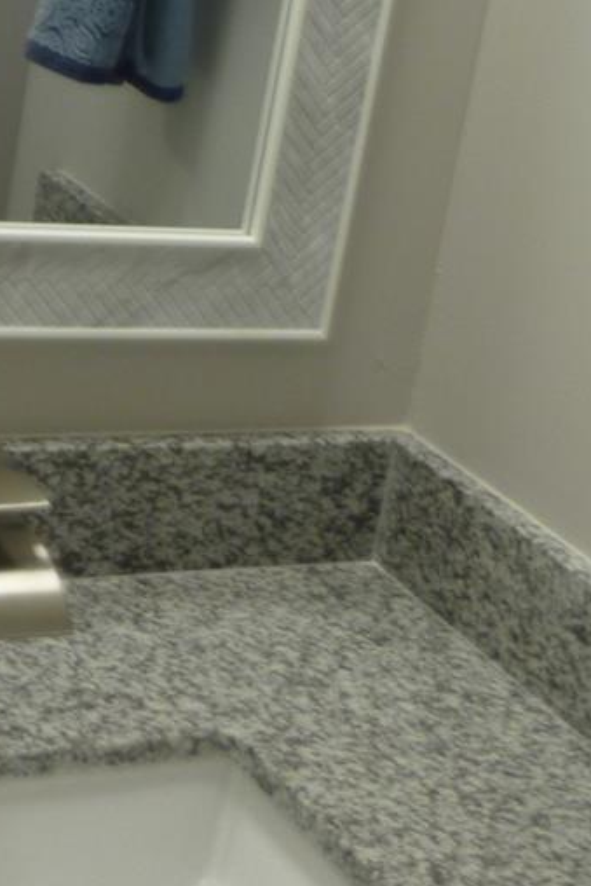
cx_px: 234
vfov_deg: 22.7
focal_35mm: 89
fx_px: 2190
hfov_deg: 15.4
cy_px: 244
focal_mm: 4.7
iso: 80
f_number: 3.4
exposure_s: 1/40
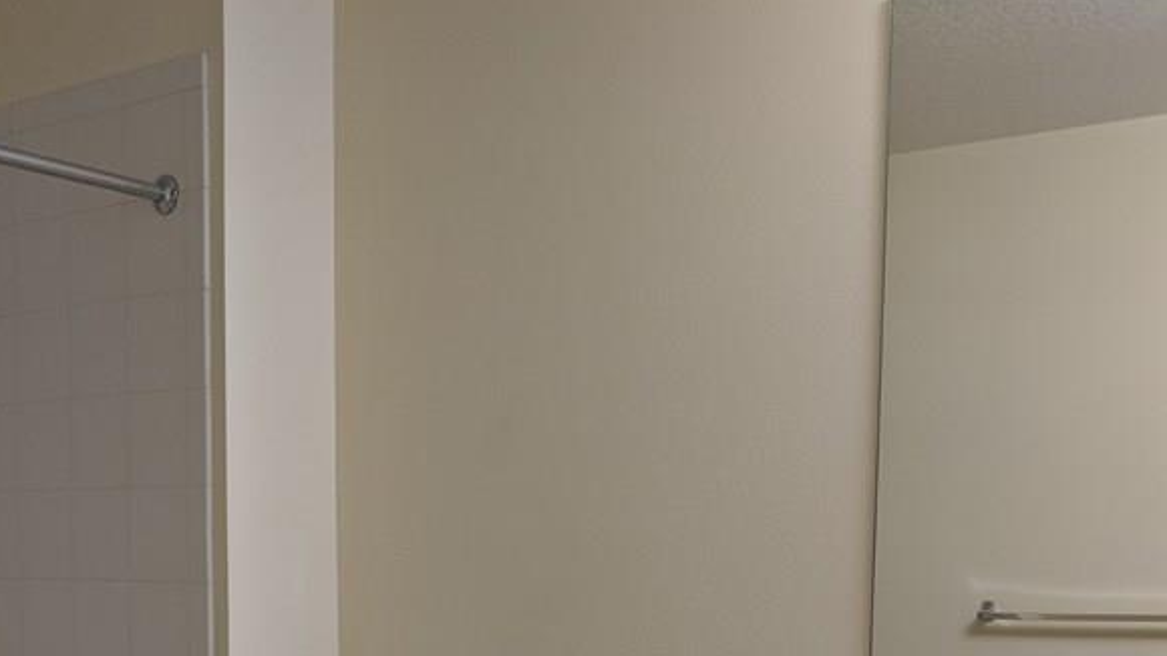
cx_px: 620
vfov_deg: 22.8
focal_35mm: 50
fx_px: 1547
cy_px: 690
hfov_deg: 41.3
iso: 344
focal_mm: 4.67
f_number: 2
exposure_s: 1/60
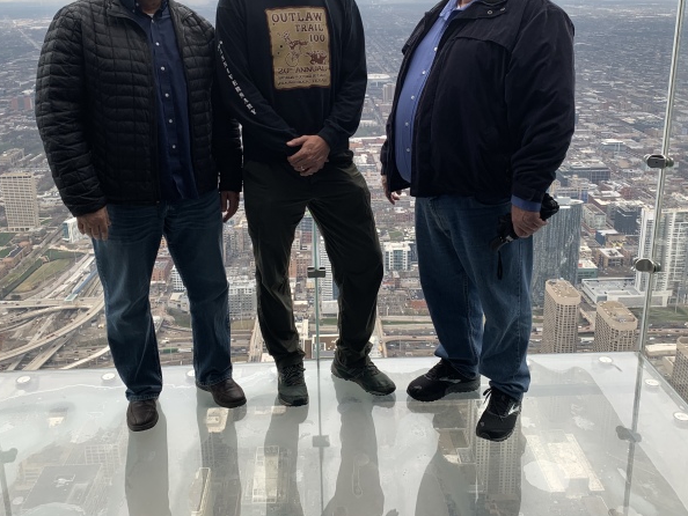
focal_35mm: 35
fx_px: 696
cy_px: 194
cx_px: 337
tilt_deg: -13.0
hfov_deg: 52.6
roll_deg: +0.6
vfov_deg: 40.5
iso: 25
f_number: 1.8
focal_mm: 4.25
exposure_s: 1/123
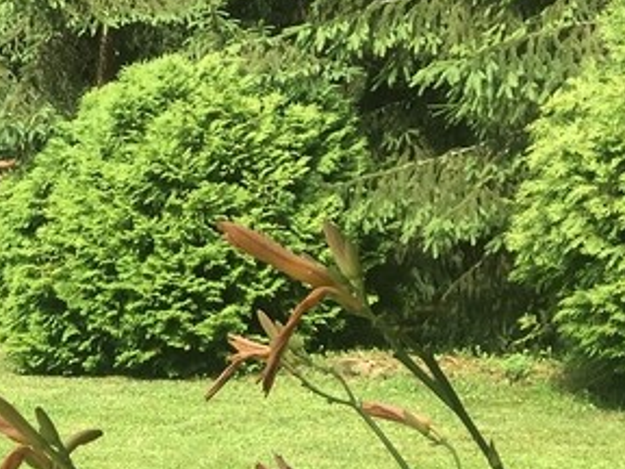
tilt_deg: -10.1
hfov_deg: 17.3
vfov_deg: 13.9
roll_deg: +4.0
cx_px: -297
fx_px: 1860
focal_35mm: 103
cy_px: 560
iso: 25
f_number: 2.2
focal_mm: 4.15
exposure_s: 1/635
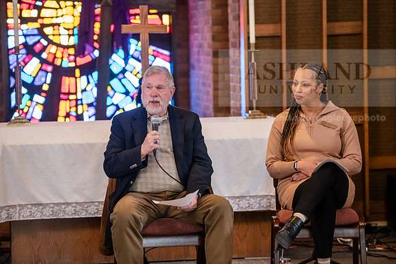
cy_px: 132
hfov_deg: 16.4
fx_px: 1375
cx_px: 198
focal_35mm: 125
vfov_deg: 11.0
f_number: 3.2
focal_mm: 125
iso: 4000
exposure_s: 1/200
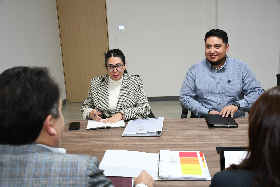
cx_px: 140
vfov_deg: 36.9
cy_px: 94
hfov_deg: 53.1
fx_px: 280
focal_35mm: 36
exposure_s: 1/80
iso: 1250
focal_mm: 24
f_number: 3.8
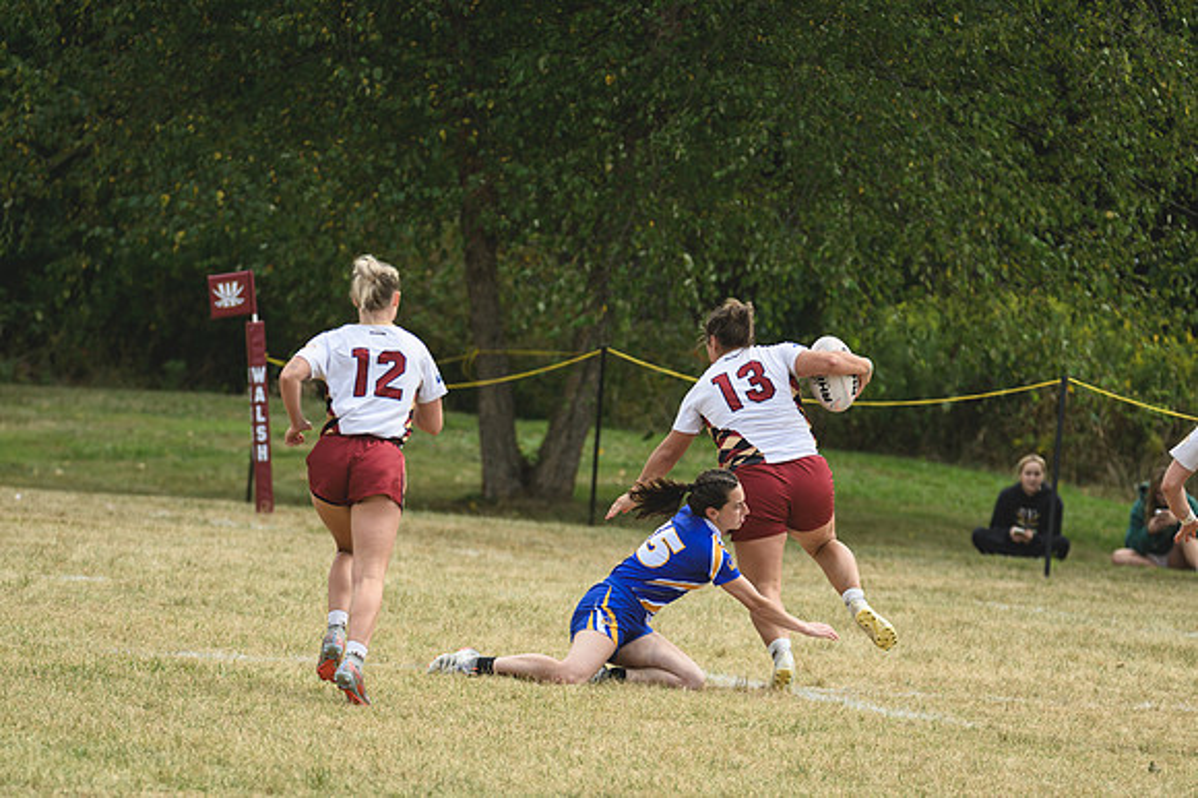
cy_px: 399
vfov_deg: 3.5
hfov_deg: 5.3
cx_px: 599
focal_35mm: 390
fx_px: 12970
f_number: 5.6
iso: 250
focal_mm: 260
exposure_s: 1/1000
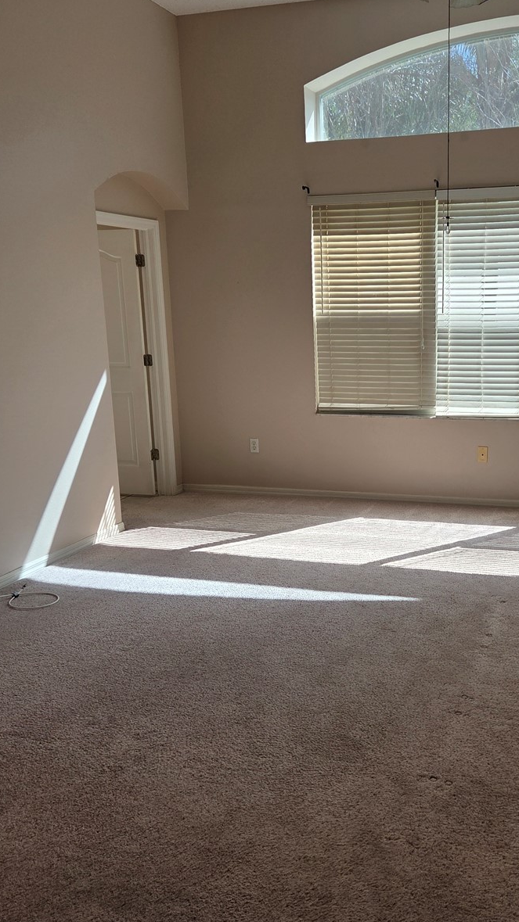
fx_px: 832
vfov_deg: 58.0
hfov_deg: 34.0
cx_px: 379
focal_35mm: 34
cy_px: 460
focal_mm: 5.4
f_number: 1.8
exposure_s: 1/1293
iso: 80
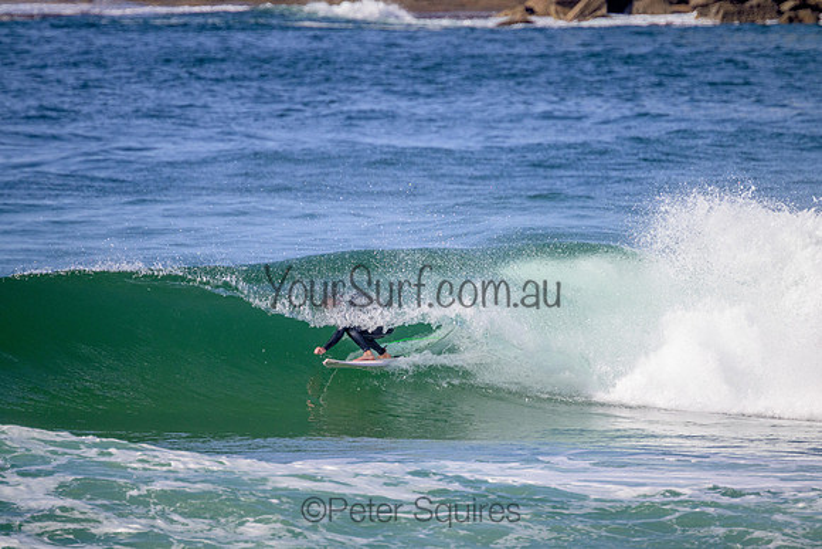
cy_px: 274
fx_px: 18270
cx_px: 411
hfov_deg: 2.6
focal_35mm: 800
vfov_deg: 1.7
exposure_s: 1/2000
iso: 1400
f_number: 11
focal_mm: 800
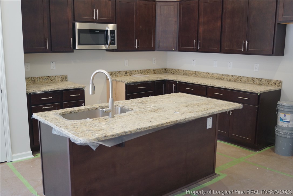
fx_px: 293
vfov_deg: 36.9
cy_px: 98
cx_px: 146
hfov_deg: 53.1
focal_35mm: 36
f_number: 4
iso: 500
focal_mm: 24
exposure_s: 1/60
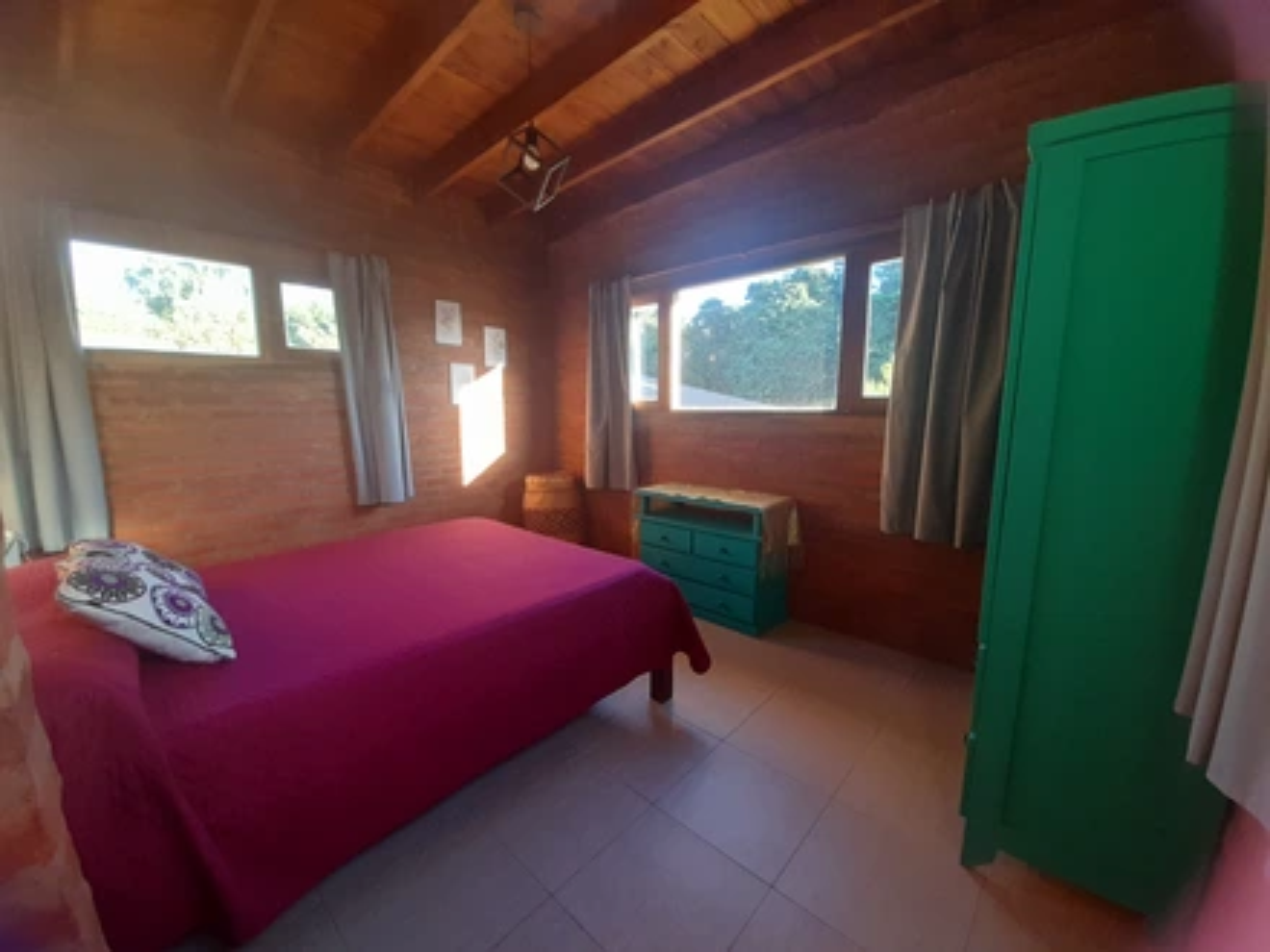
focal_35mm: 13
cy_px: 476
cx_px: 635
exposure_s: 1/50
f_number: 2.2
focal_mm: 1.42
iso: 160
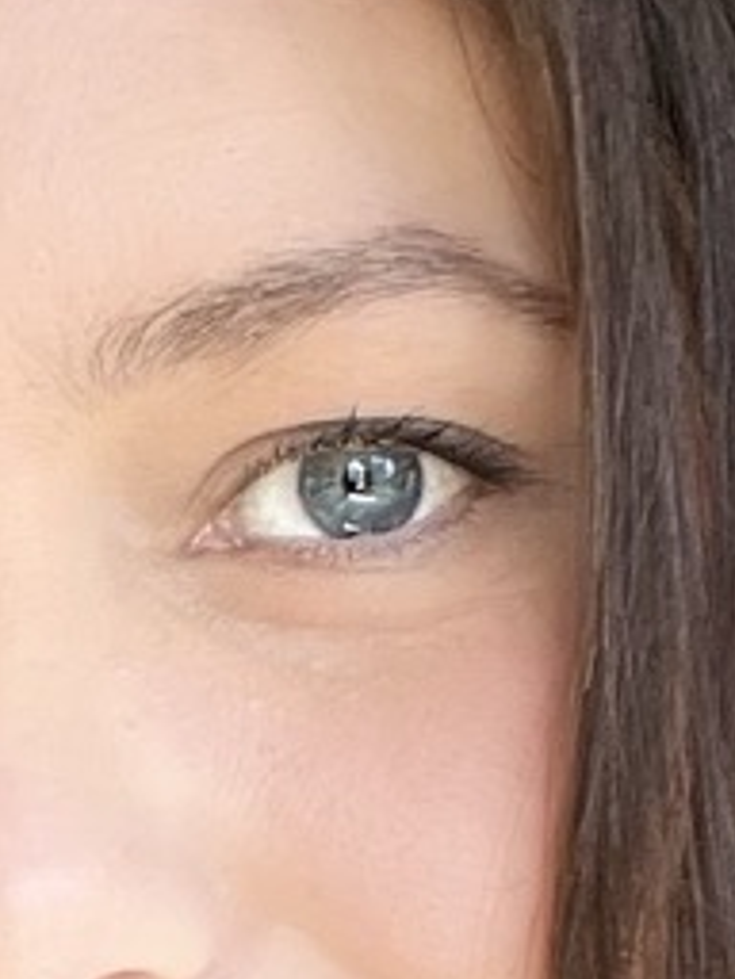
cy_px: 1476
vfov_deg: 12.5
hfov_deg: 9.9
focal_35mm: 150
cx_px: 237
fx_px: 4247
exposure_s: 1/100
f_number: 2.2
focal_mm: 2.71
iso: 100
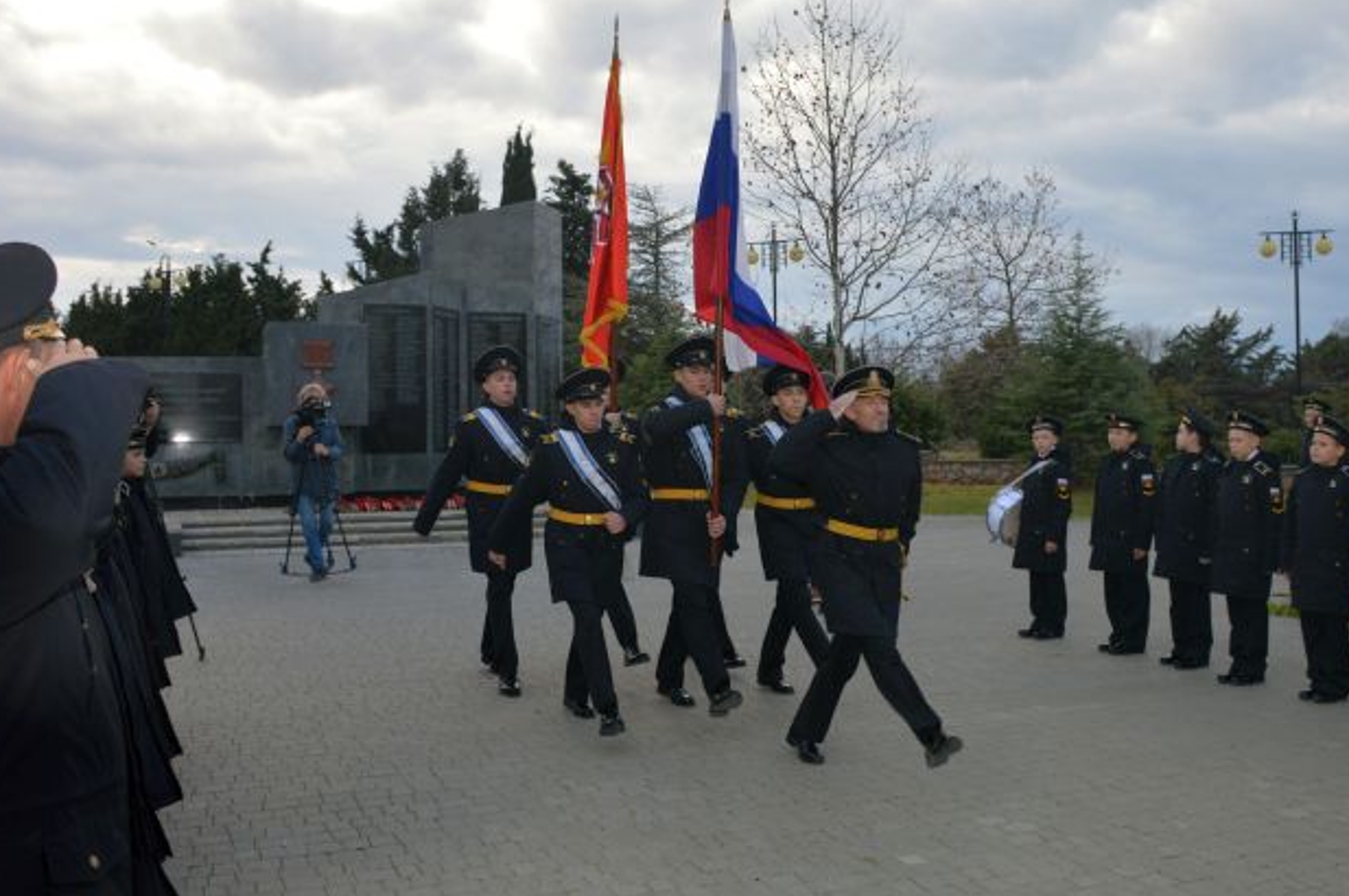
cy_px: 431
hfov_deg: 54.4
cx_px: 741
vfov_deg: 37.8
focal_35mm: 35
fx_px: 1310
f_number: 5
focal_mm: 18
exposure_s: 1/200
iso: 100
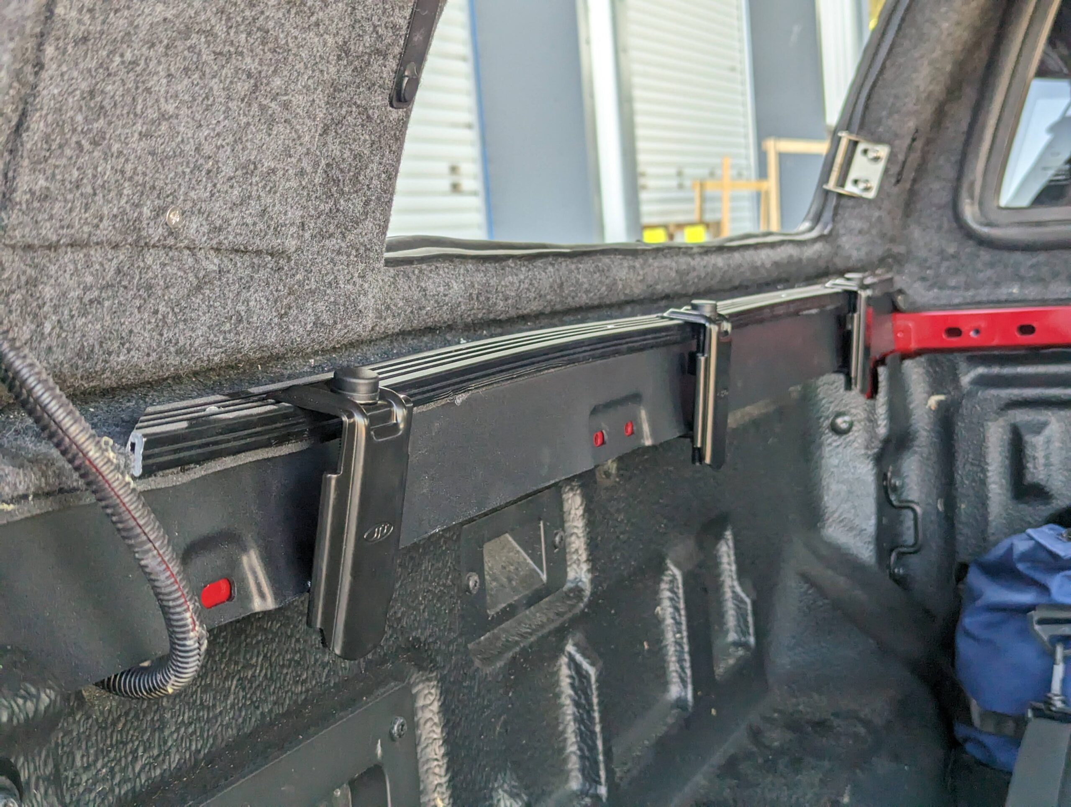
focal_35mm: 48
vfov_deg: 30.3
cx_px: 536
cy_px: 404
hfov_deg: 39.6
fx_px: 1487
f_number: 1.85
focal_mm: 6.81
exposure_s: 1/550
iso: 309
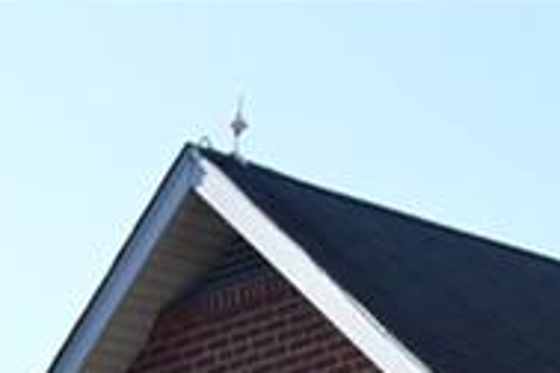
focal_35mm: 195
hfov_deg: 10.1
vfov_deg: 6.6
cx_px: 919
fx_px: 3033
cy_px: 989
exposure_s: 1/160
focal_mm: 24
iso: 100
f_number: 6.3
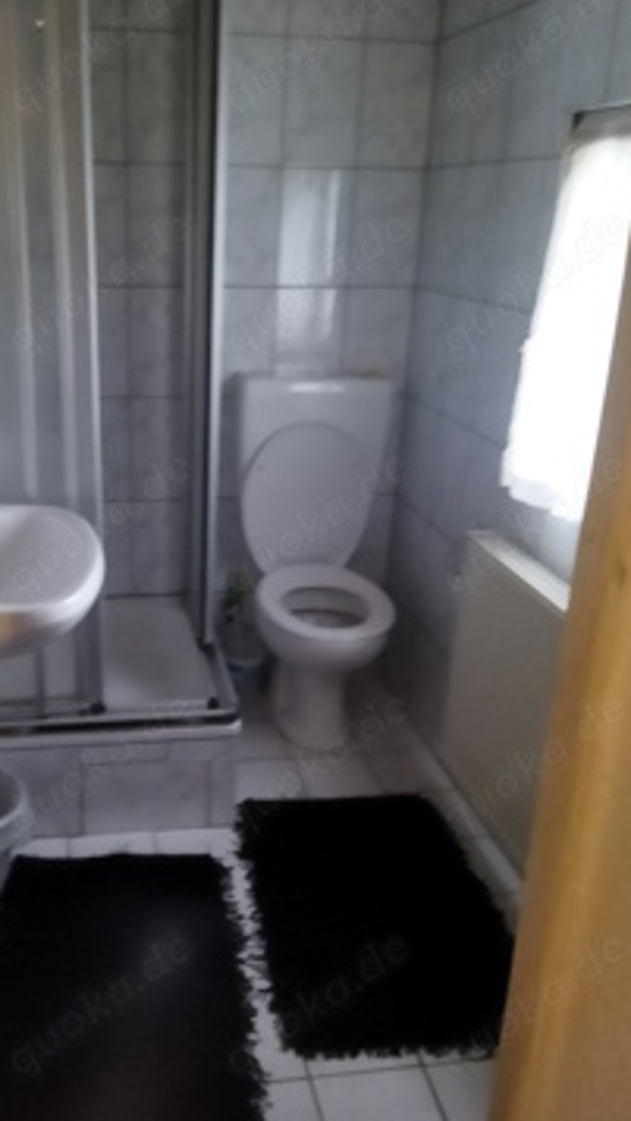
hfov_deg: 35.3
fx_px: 981
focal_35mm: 33
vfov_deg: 59.5
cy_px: 571
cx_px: 213
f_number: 1.79
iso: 453
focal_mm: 4.71
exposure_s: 1/20
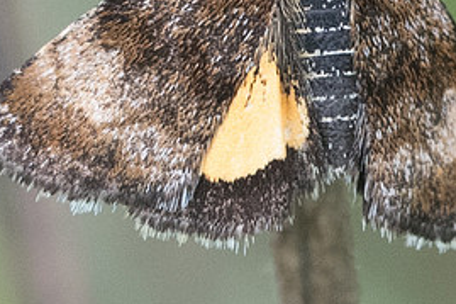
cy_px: 94
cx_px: 286
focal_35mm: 1885
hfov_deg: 1.1
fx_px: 23861
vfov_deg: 0.7
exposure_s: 1/320
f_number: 10
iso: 800
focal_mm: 150
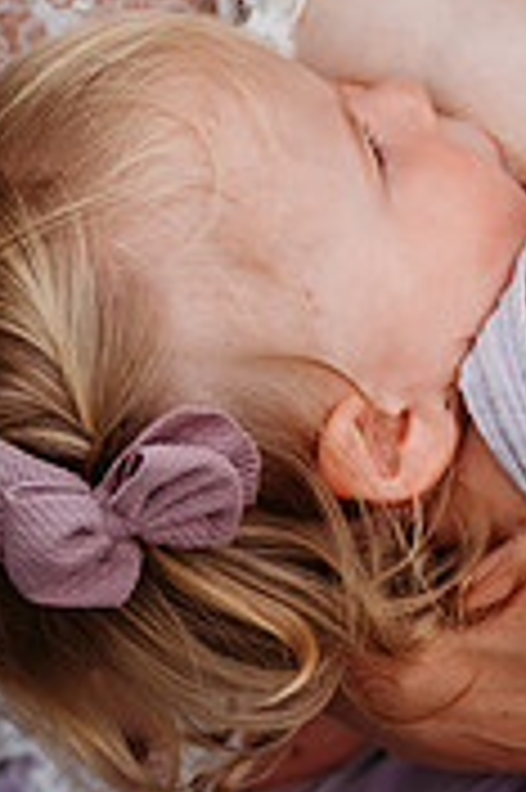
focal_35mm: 151
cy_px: 279
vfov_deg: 13.6
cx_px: 427
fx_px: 3316
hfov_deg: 9.0
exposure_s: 1/1000
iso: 500
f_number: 2.8
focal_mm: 59
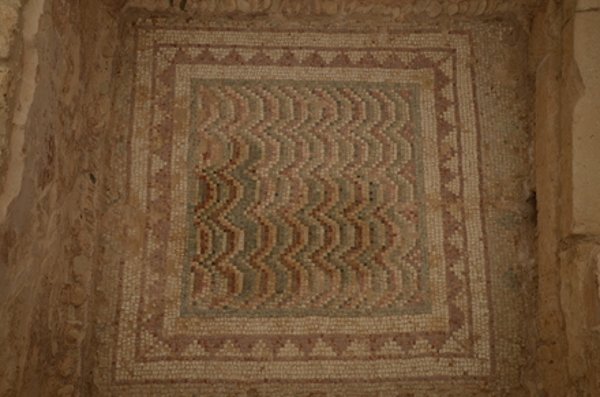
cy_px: 198
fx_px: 648
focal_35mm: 39
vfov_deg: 34.0
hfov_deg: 49.7
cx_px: 300
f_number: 5
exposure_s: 1/100
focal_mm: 26
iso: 100
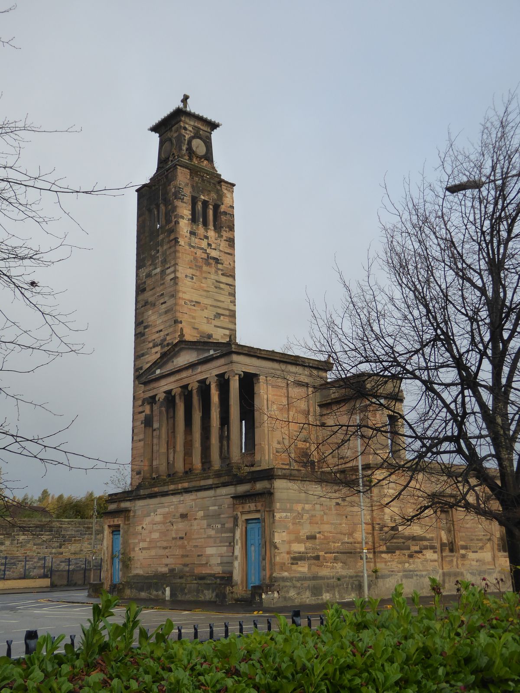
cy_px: 346
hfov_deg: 36.8
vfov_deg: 47.9
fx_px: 781
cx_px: 260
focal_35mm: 39
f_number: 3.7
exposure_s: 1/200
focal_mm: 6.7
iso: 125
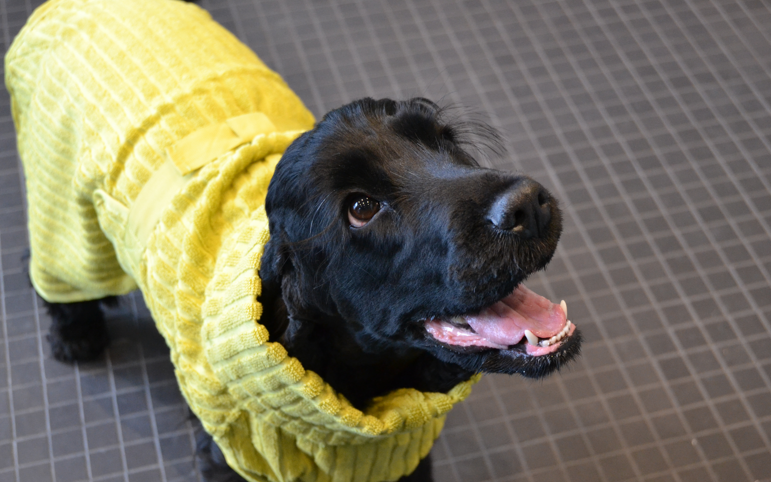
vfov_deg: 21.0
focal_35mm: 62
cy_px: 255
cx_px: 386
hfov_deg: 33.0
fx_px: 1303
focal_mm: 40
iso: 2000
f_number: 5
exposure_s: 1/60
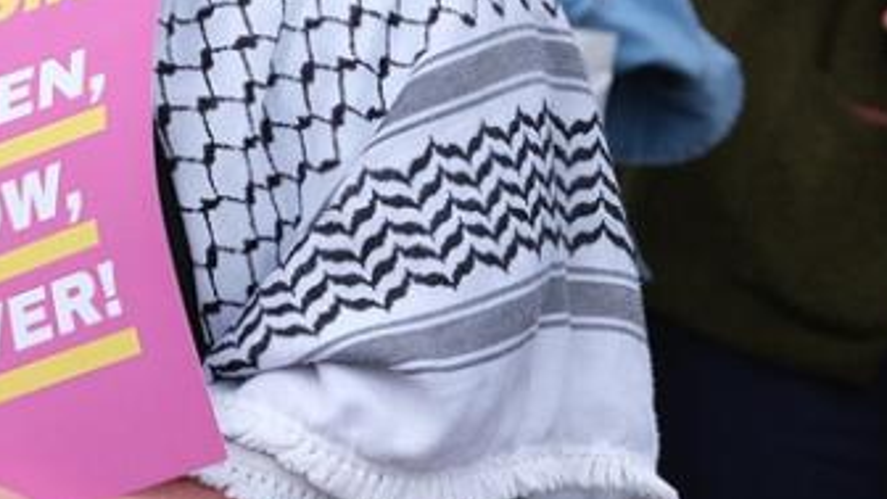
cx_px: 293
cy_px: -106
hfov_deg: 6.1
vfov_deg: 3.4
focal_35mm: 354
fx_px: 8326
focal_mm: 83.8
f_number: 4
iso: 400
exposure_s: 1/1250
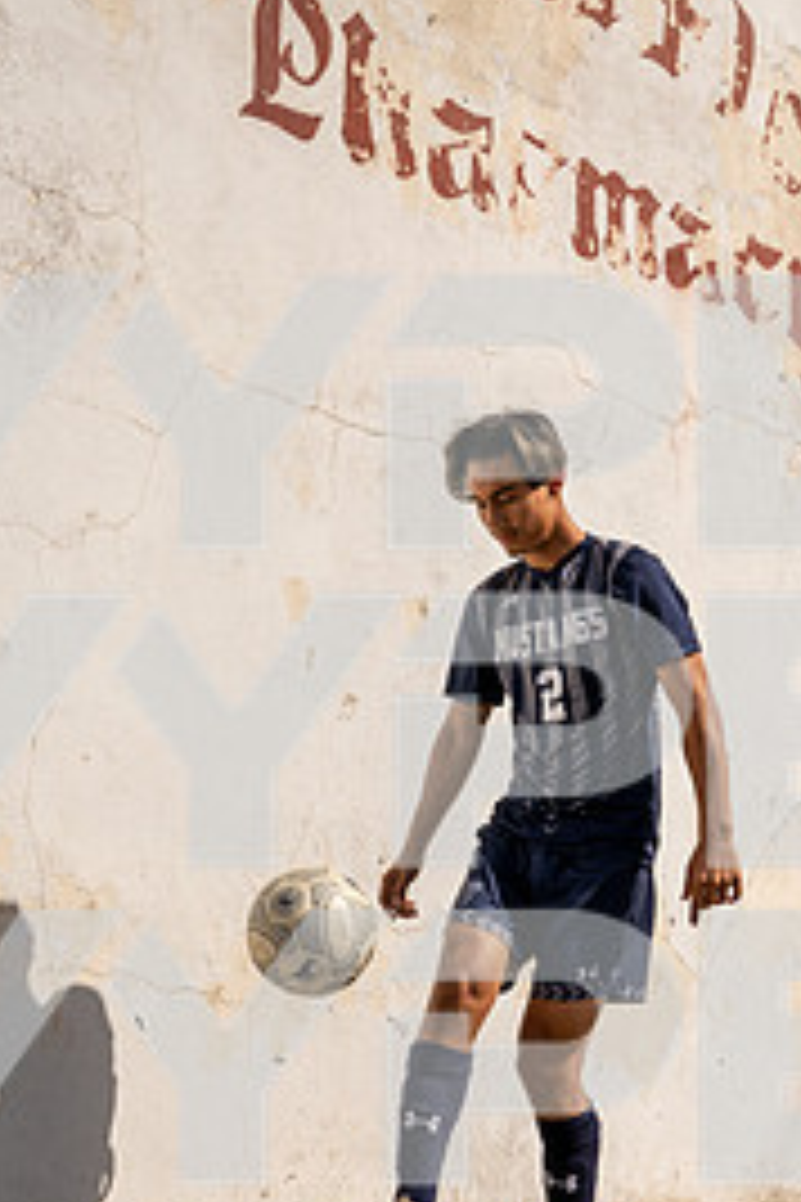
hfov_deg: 25.0
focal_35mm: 54
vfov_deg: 36.7
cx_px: 342
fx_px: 1802
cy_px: 734
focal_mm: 32
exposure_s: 1/250
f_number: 11
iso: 125
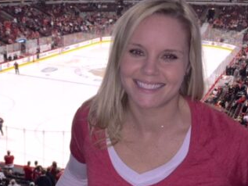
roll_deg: -0.7
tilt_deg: -16.4
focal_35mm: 52
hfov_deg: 36.0
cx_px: 61
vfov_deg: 28.1
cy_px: 92
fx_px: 373
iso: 32
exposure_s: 1/30
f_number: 2.2
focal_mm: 4.15
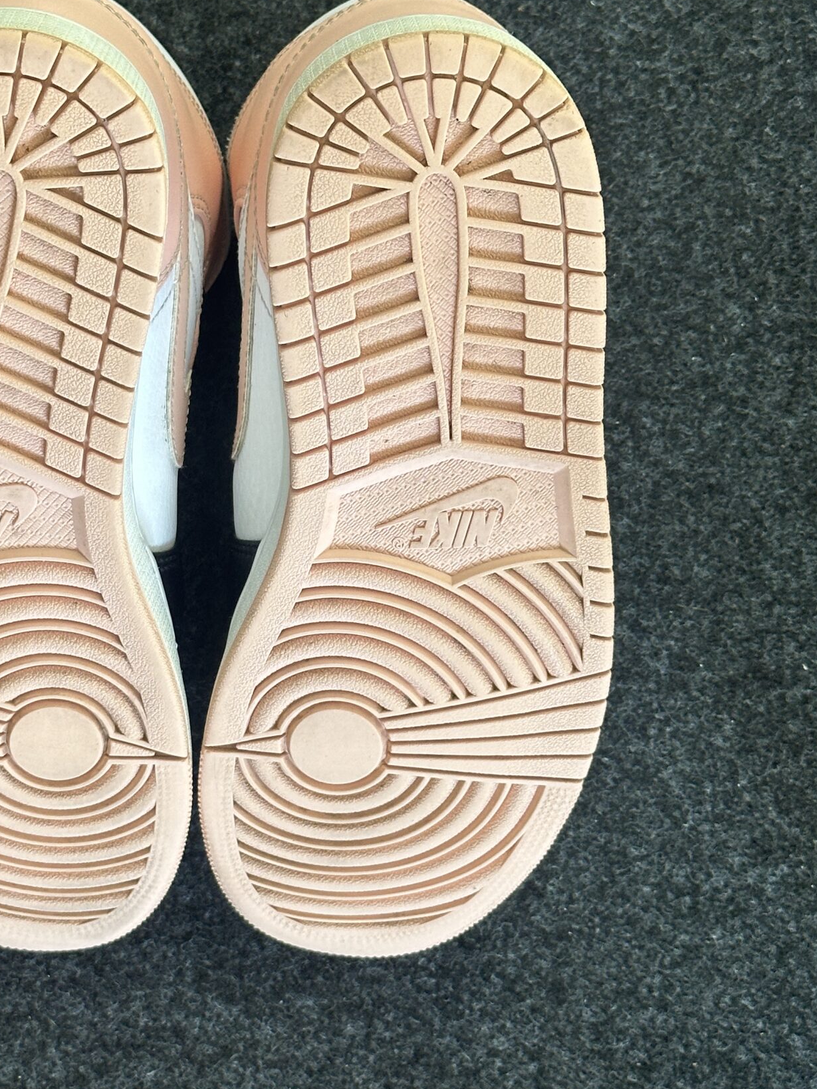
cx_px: 207
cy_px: 554
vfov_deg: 26.0
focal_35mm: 75
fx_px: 2360
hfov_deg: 19.5
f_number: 1.78
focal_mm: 6.86
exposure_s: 1/50
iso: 100
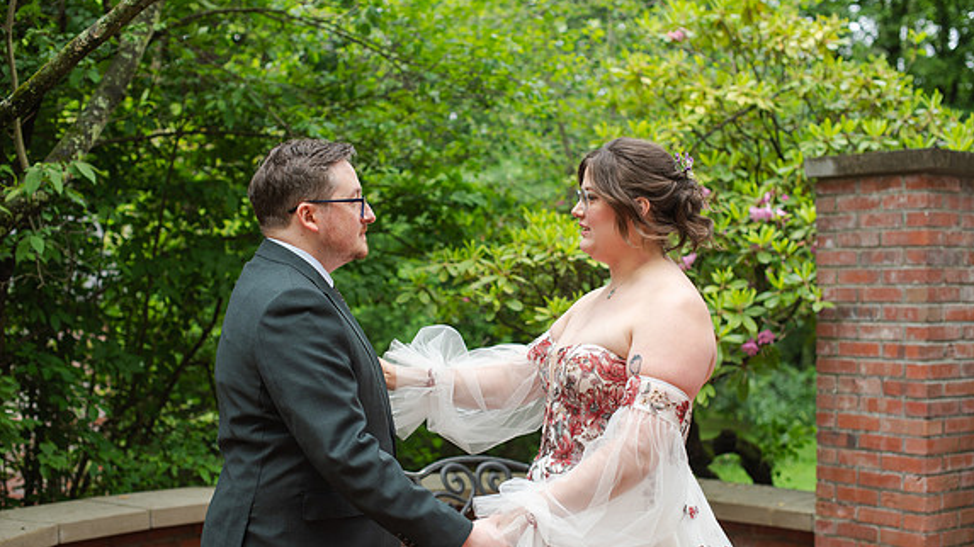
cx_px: 490
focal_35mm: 53
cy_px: 319
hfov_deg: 39.2
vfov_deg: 22.6
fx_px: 1368
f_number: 3.5
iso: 180
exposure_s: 1/320
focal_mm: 50
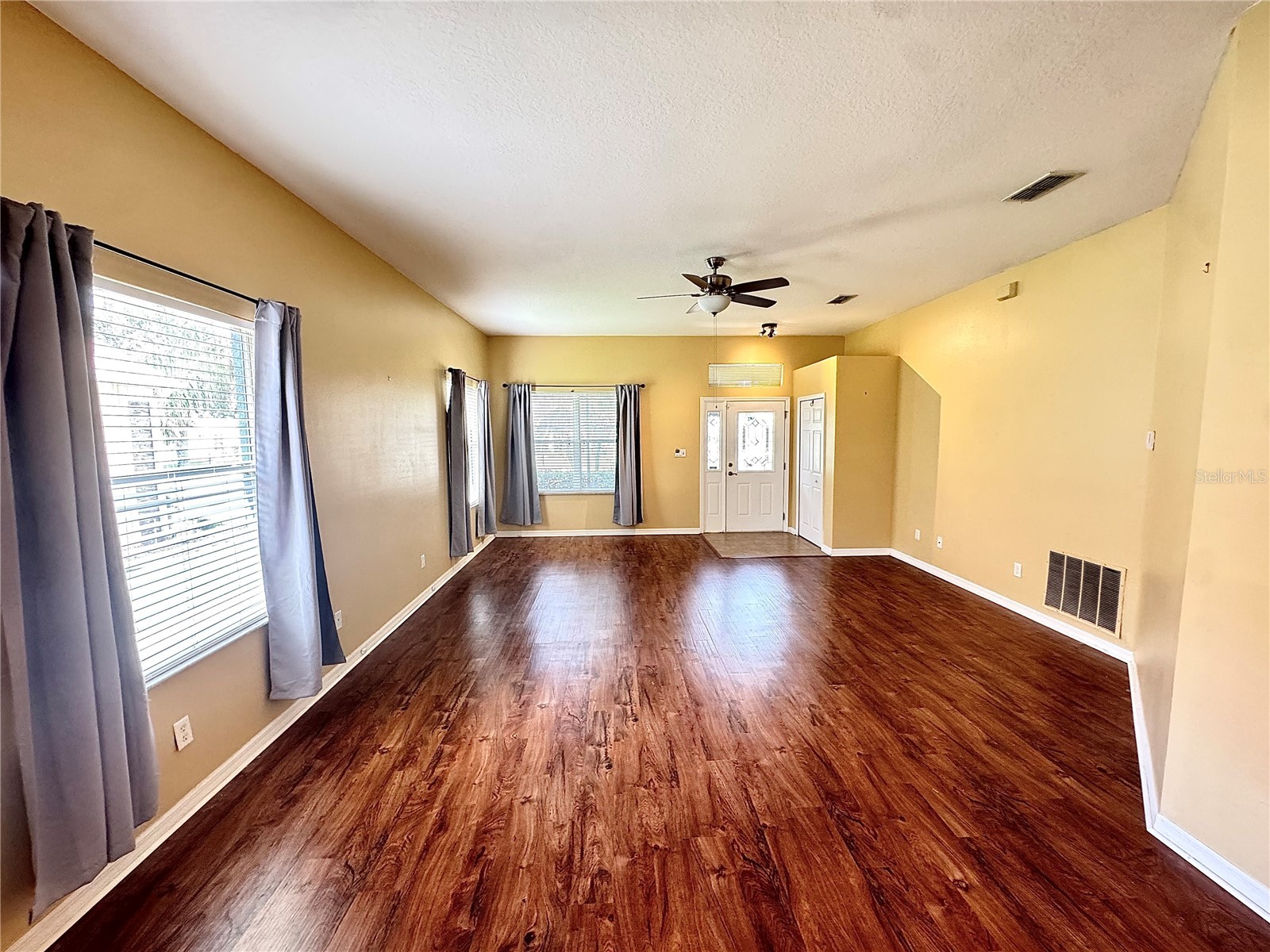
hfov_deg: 102.1
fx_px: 514
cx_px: 635
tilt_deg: -5.6
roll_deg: +0.5
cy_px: 476
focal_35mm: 14
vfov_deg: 85.7
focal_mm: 2.22
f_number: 2.2
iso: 320
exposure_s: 1/60
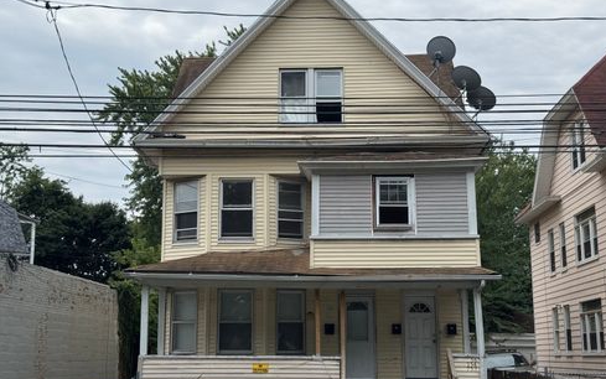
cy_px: 189
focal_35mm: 52
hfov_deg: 38.9
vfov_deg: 24.9
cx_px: 309
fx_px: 859
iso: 64
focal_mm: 6.76
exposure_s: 1/3096
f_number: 1.78
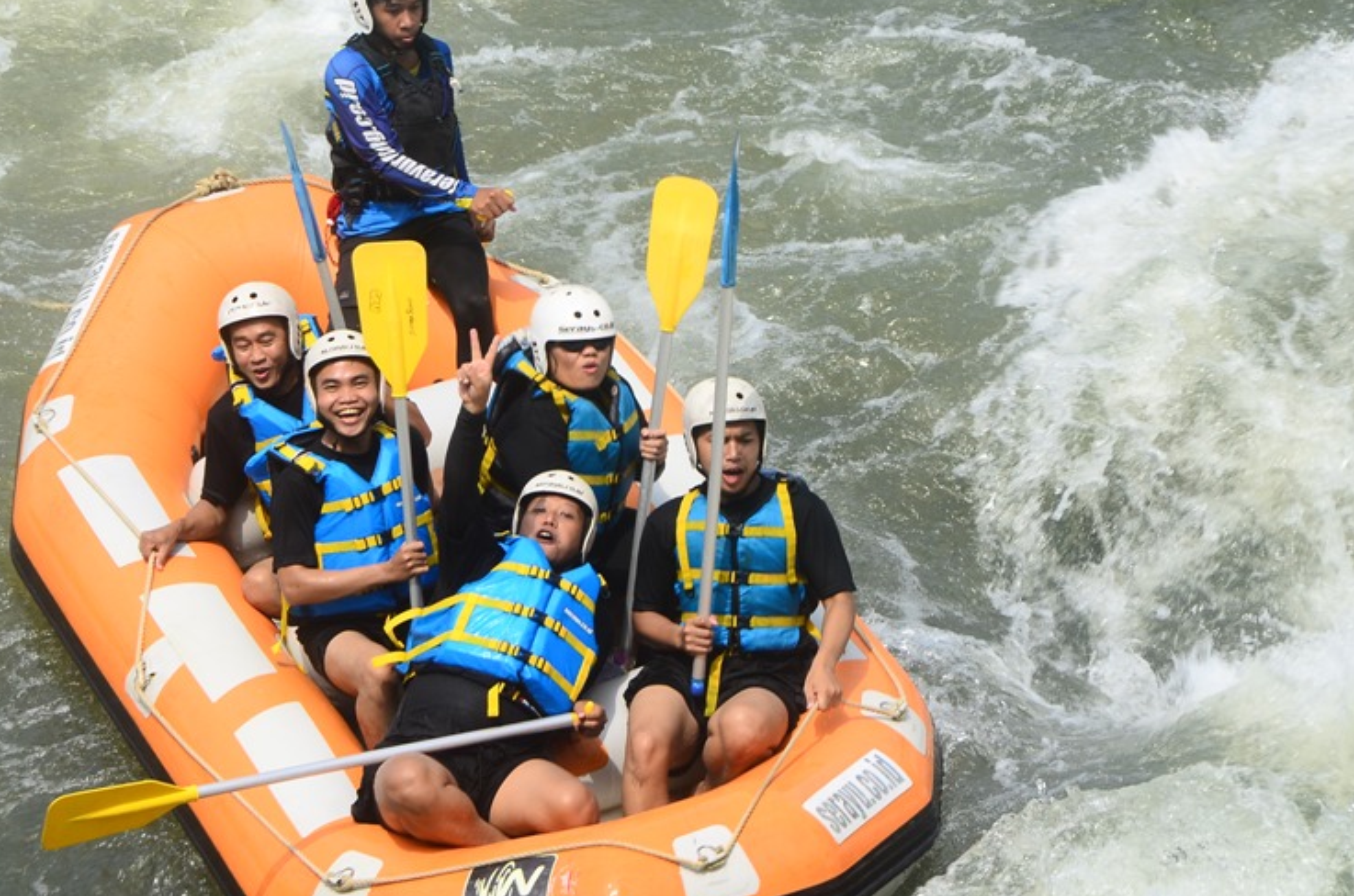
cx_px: 461
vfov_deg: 6.3
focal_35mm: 219
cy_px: 386
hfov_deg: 9.4
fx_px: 8208
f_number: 11
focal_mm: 105
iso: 100
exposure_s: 1/125
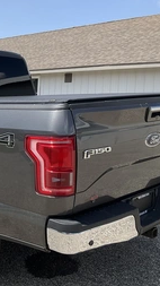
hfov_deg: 22.8
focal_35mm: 50
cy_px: 150
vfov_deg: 41.3
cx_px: -6
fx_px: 378
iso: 25
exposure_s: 1/1377
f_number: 1.8
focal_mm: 3
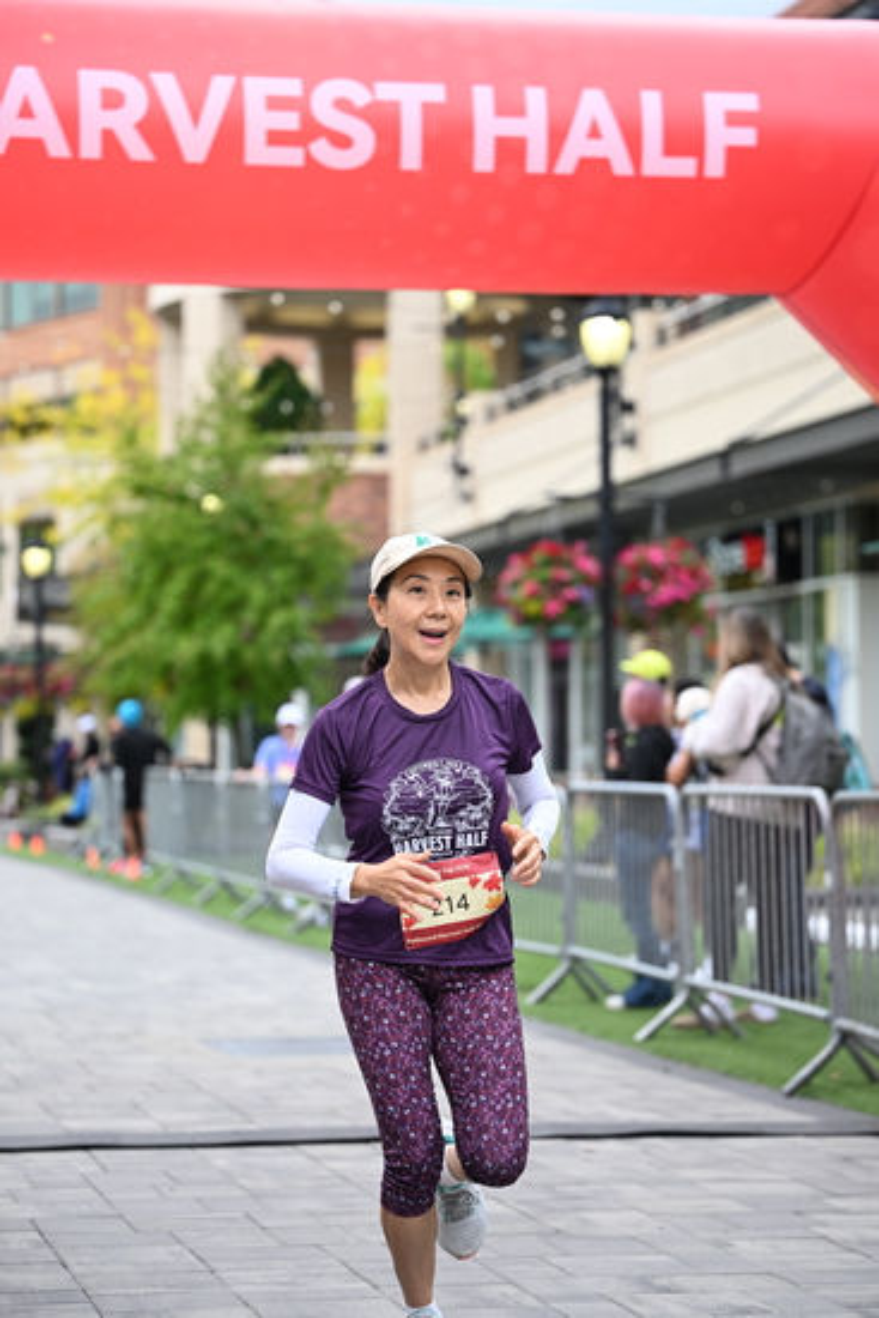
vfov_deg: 23.1
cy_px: 659
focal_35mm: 88
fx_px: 3221
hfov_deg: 15.5
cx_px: 440
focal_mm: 88
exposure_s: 1/2000
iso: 640
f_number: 2.8
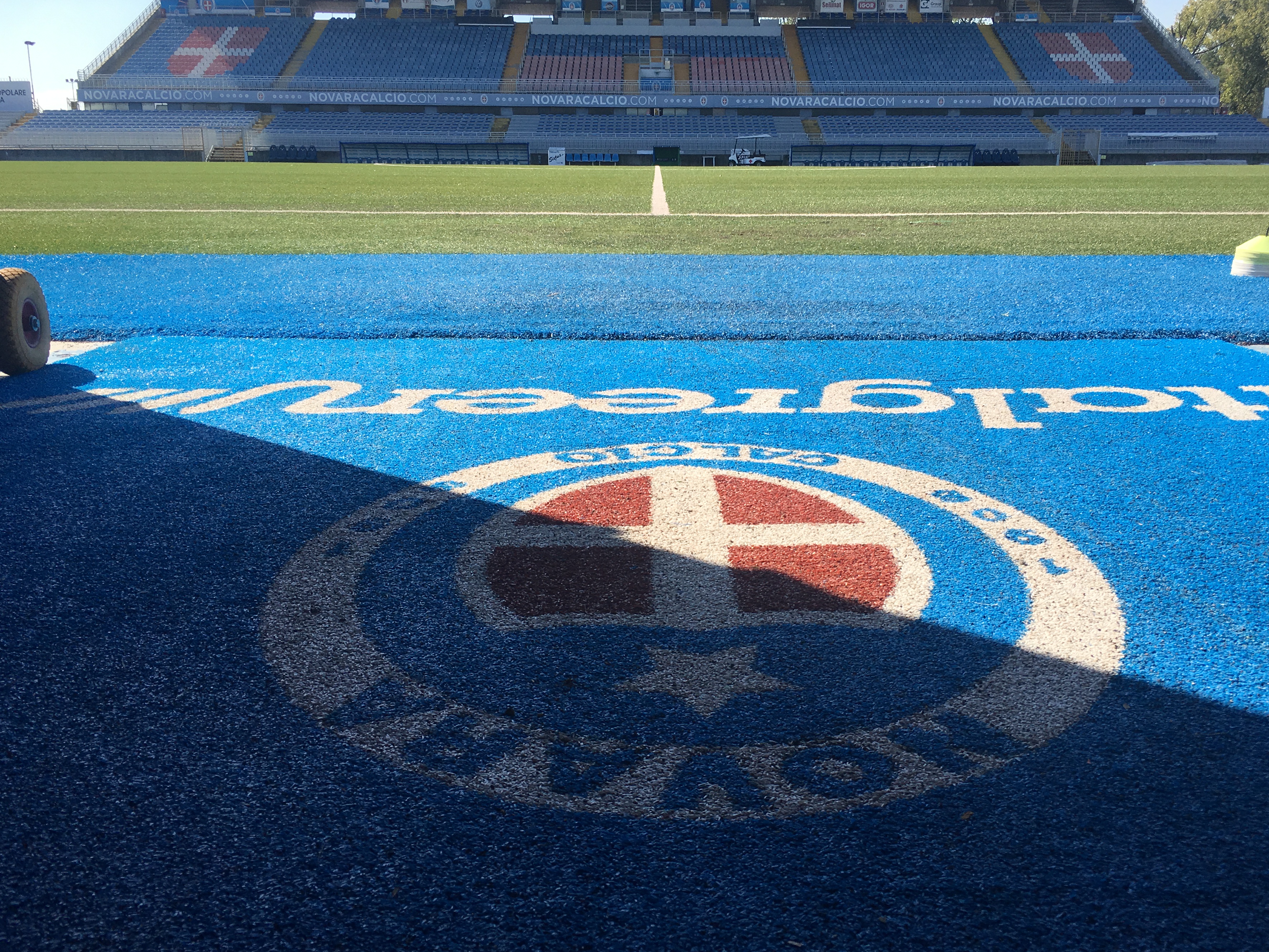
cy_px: 504
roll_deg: +0.1
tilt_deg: -15.4
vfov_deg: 42.9
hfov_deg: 55.2
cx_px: 699
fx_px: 1210
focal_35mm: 33
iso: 25
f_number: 2.2
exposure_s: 1/1282
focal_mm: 4.15
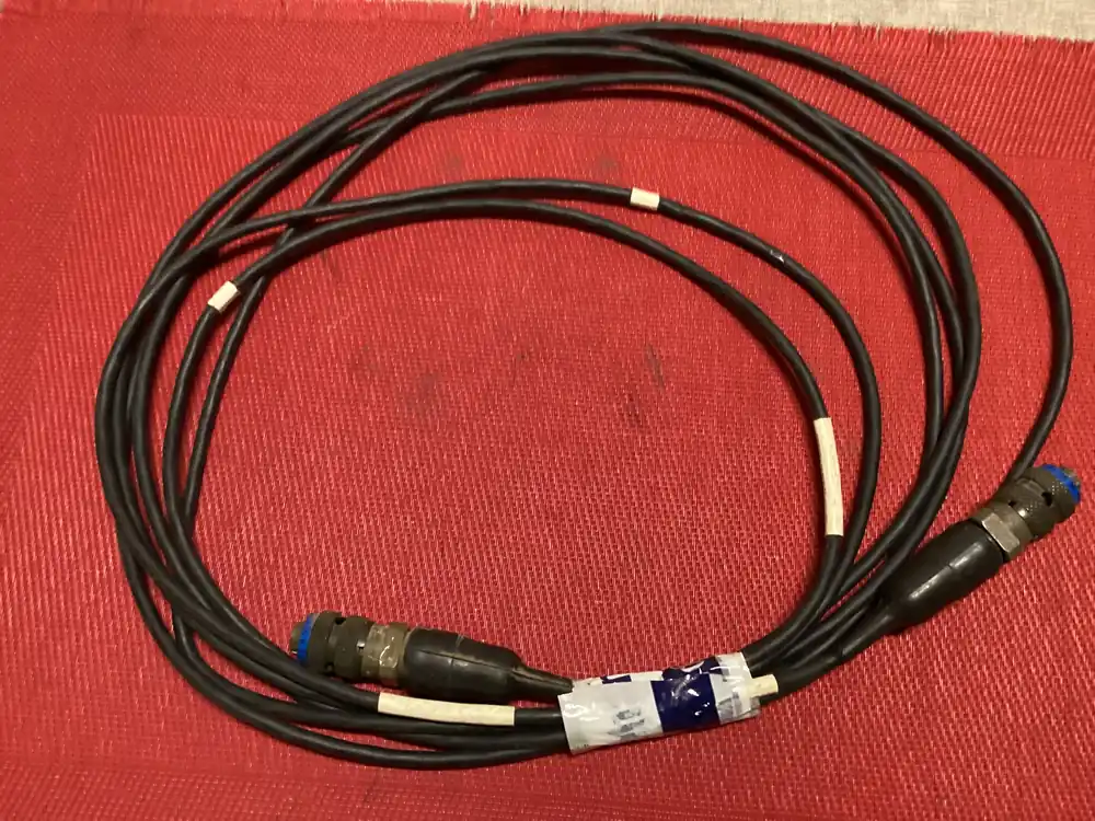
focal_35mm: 31
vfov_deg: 45.4
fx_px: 981
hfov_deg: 58.4
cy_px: 410
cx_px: 548
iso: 500
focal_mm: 3.3
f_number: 2.4
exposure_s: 1/30
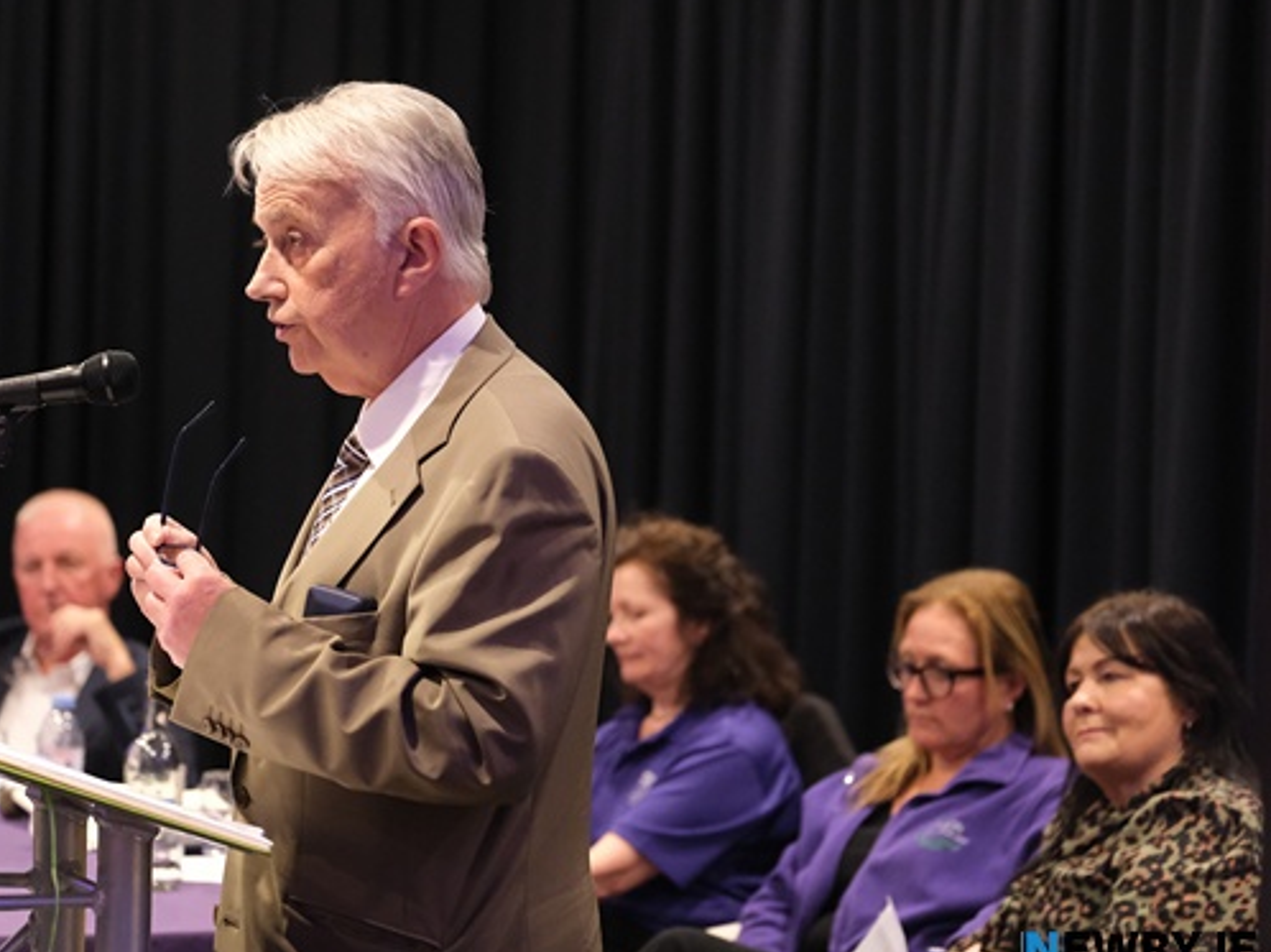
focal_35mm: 124
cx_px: 546
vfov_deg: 11.9
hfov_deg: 15.9
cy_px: 508
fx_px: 4551
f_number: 2.8
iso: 6400
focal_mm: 71.5
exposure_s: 1/125
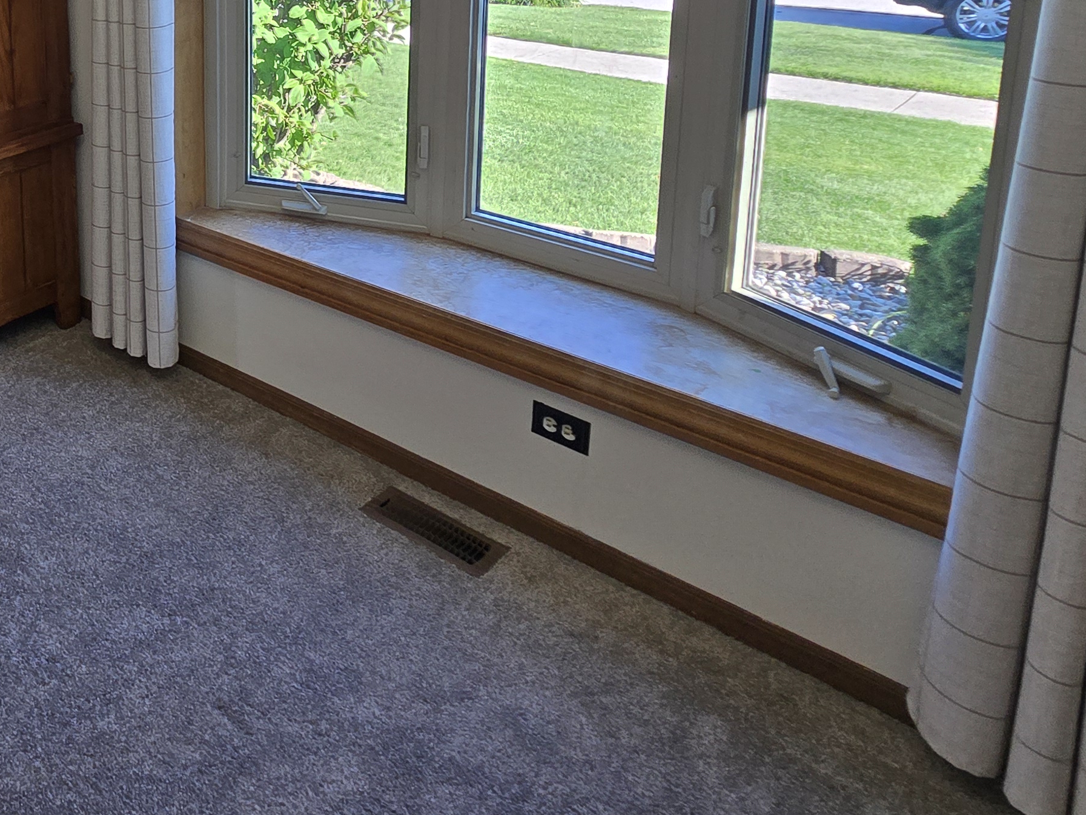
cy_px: -5
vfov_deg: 41.7
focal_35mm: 29
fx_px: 910
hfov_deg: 51.6
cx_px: 42
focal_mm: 2.2
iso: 64
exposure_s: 1/120
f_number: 2.2
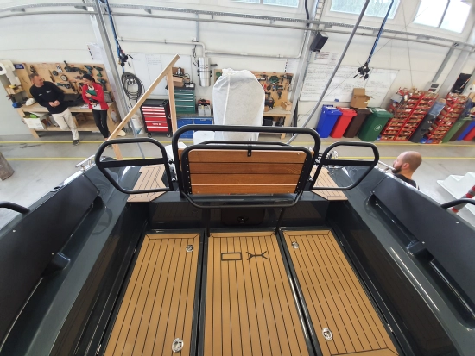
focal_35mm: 13
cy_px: 178
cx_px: 238
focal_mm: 1.74
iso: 200
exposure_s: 1/50
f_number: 2.2
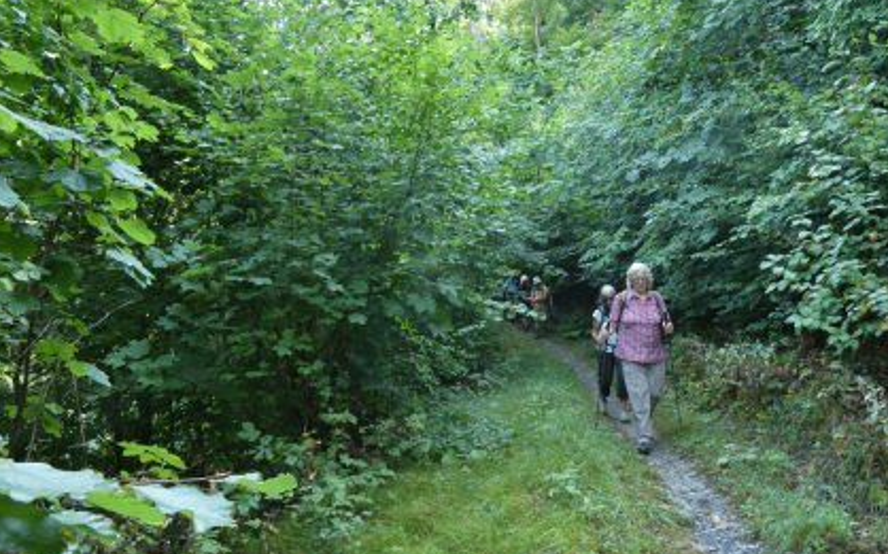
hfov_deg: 70.4
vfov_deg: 47.5
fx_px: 629
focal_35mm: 26
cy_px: 246
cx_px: 447
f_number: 3.3
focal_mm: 4.3
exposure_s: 1/125
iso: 400
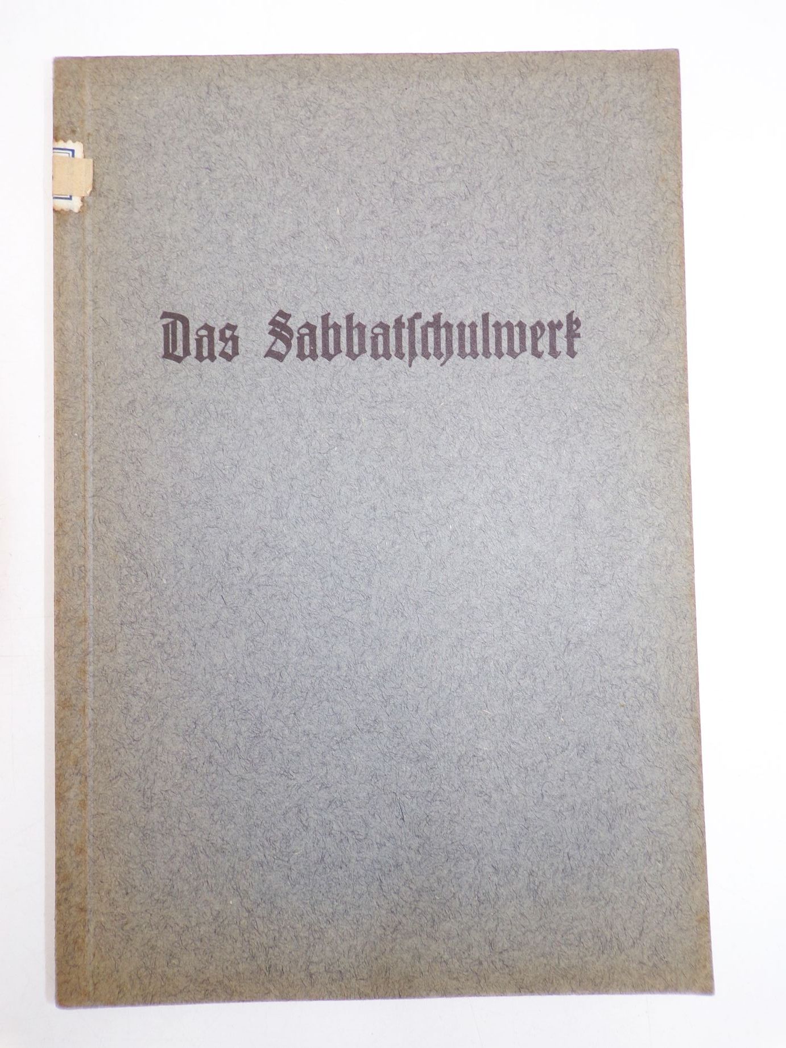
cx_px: 393
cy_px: 524
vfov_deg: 71.6
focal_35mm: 24
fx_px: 727
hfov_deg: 56.8
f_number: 4.4
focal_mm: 4.3
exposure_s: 1/38
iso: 80
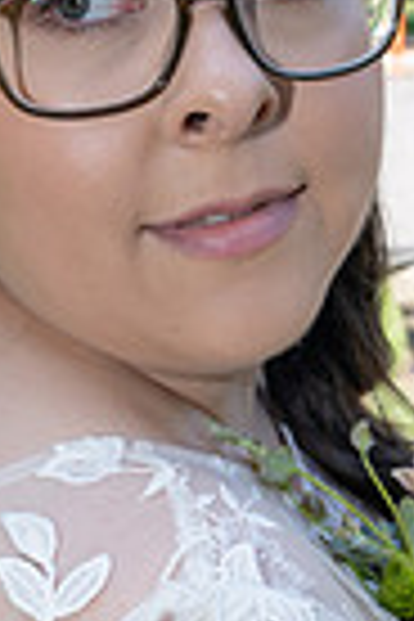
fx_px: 1345
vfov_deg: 26.0
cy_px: 306
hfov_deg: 17.4
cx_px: 315
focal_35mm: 78
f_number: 7.1
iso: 250
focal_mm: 24
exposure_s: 1/250
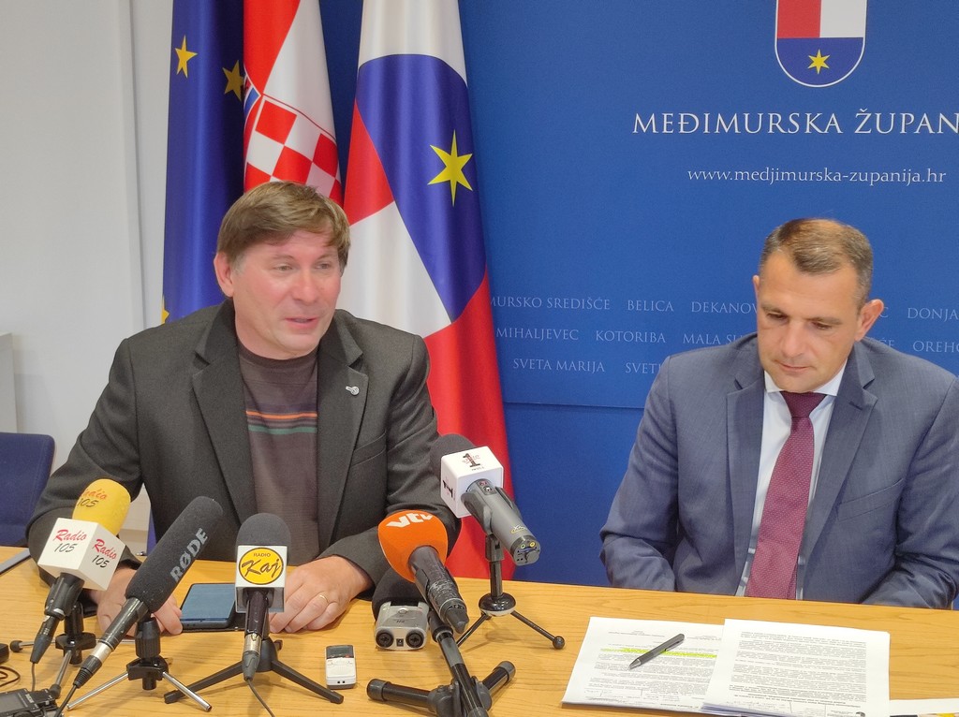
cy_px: 358
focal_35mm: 25
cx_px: 480
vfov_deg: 54.8
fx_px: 692
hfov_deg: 69.4
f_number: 1.79
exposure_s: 1/50
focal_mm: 4.7
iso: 280
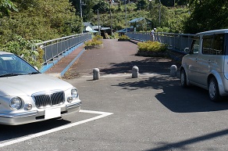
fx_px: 326
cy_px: 99
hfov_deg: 38.6
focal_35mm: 52
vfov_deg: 25.9
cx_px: 116
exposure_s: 1/125
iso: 100
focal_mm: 20.9
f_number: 10
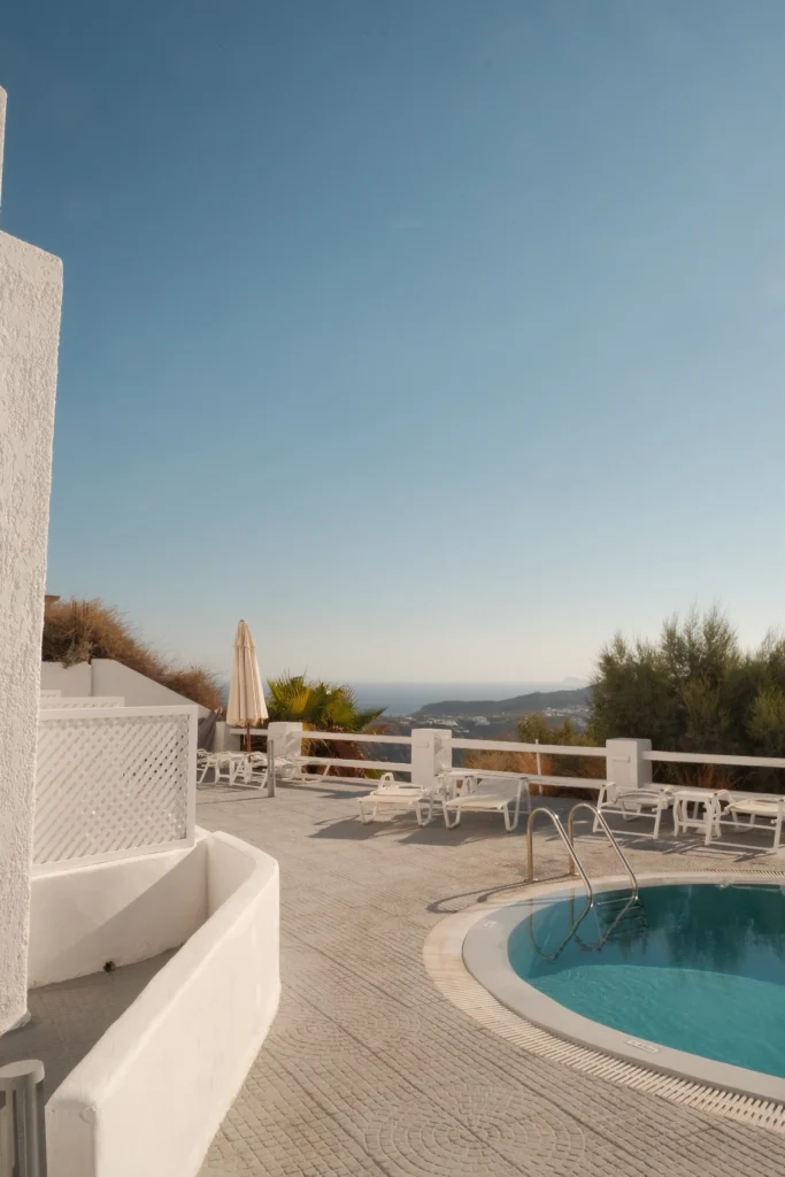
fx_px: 883
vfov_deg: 67.4
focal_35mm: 27
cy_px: 588
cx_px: 392
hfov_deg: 47.9
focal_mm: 18
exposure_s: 1/60
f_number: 22
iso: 160
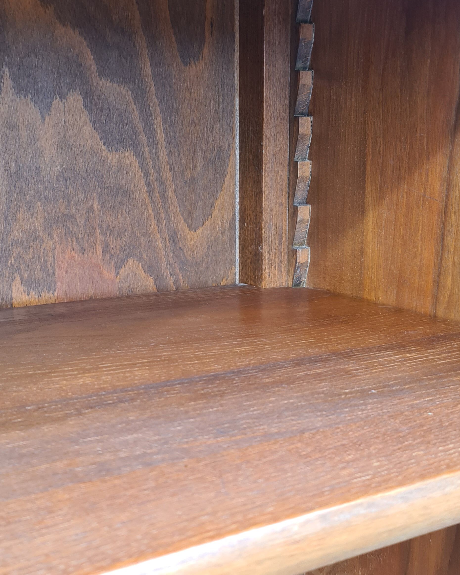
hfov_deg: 34.0
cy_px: 275
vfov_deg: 42.0
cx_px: 172
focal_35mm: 44
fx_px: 749
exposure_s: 1/100
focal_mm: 5.4
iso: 64
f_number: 1.8
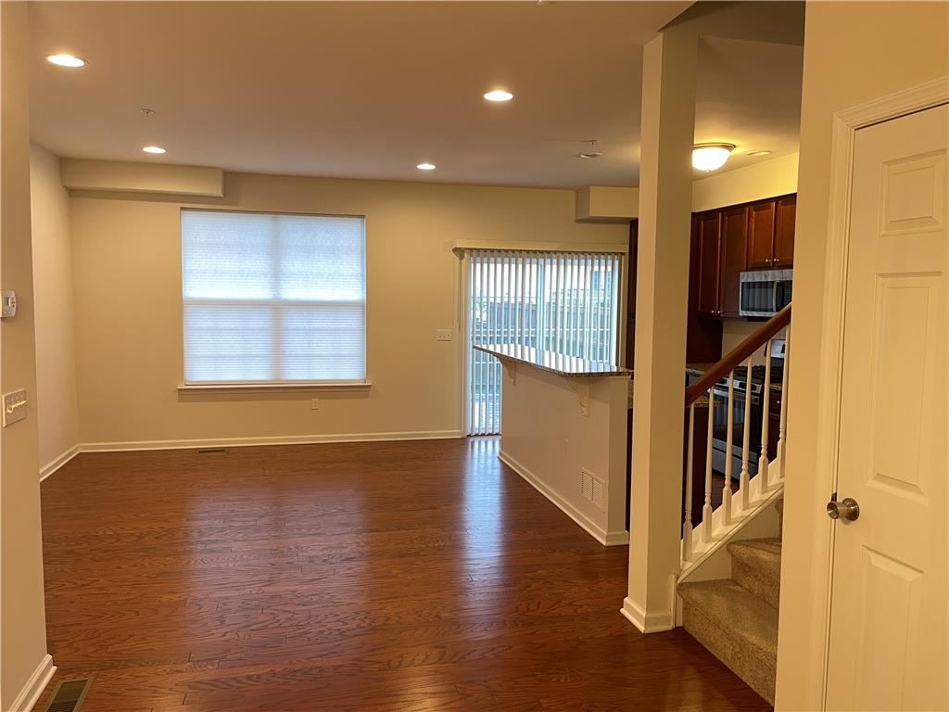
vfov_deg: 54.9
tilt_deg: -5.1
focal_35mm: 25
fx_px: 685
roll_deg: -2.2
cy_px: 356
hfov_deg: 69.4
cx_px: 474
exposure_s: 1/60
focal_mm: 5.1
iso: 100
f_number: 1.6
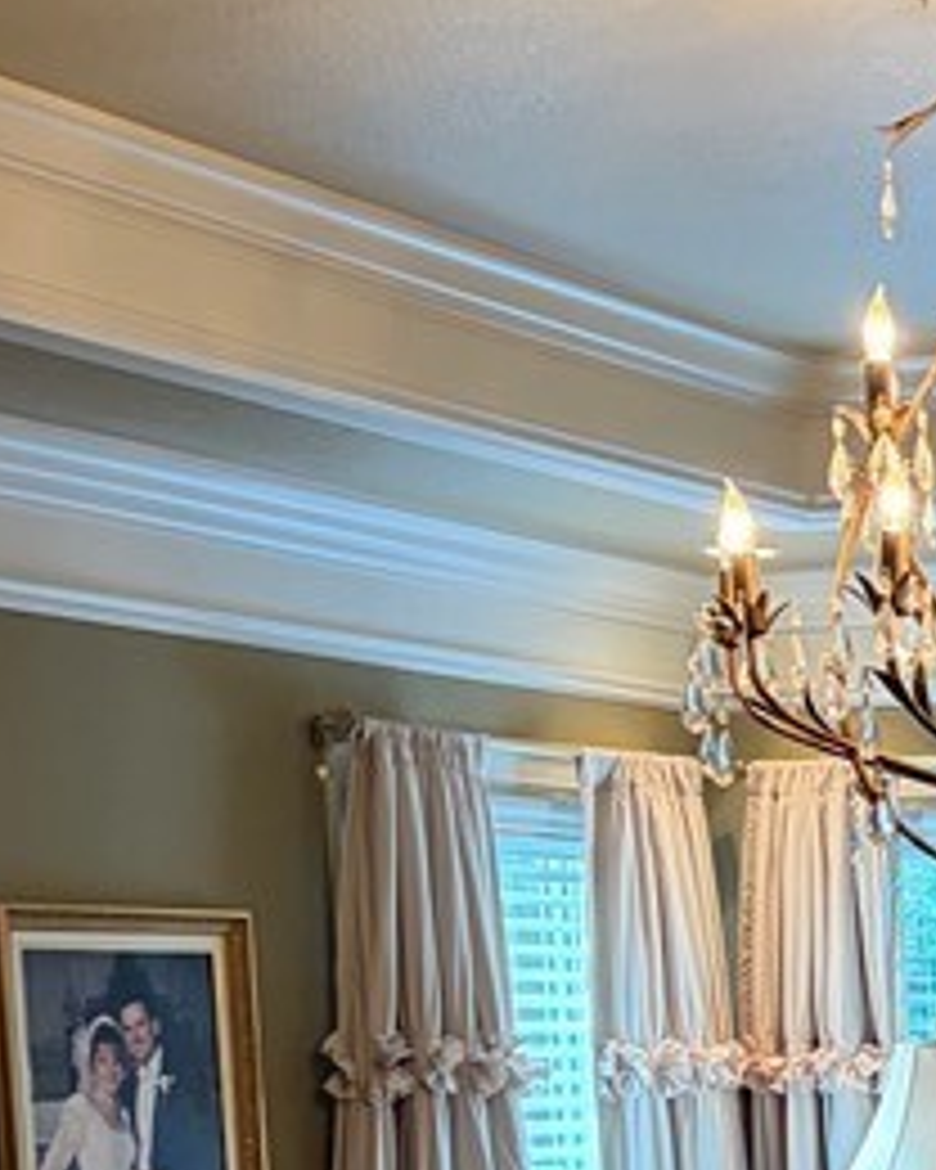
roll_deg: +0.7
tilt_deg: -5.1
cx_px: 1611
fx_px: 3463
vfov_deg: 18.0
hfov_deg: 13.9
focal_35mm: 100
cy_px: 1494
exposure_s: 1/60
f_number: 1.6
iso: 250
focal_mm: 5.96
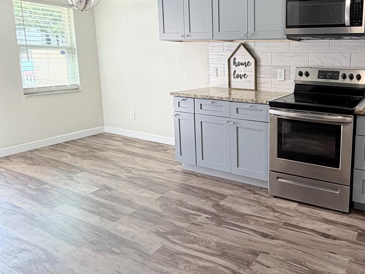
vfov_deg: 53.9
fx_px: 264
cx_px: 303
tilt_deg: -8.4
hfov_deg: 62.2
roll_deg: -1.0
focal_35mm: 25
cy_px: 94
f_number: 2.2
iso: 125
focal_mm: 2.22
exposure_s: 1/120
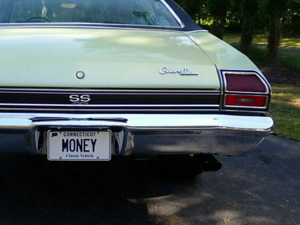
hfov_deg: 37.4
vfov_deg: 29.0
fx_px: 433
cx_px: 83
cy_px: 81
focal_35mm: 50
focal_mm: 5.79
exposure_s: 1/100
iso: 100
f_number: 2.4
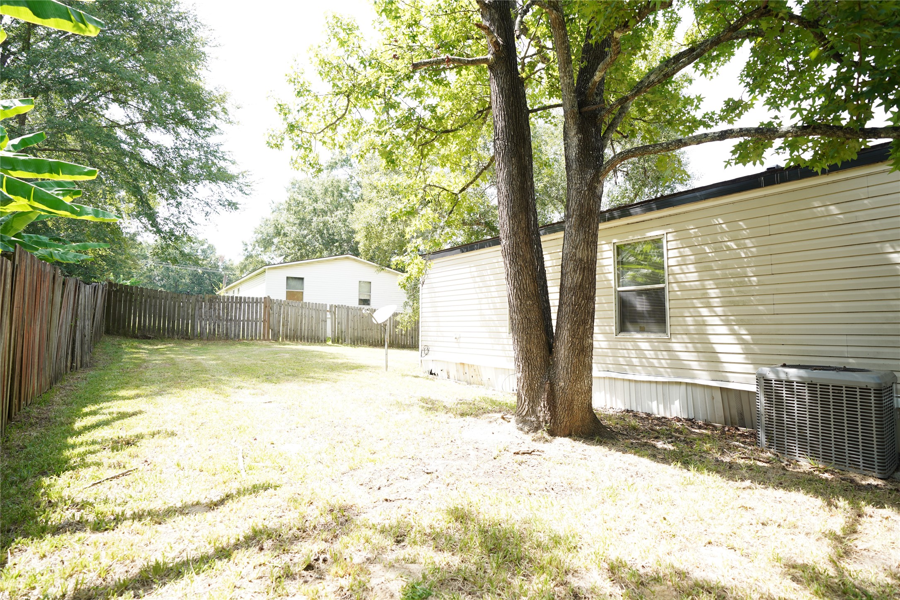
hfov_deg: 93.3
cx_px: 450
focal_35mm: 17
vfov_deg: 70.4
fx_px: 425
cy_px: 300
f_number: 3.5
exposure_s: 1/100
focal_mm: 17
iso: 100
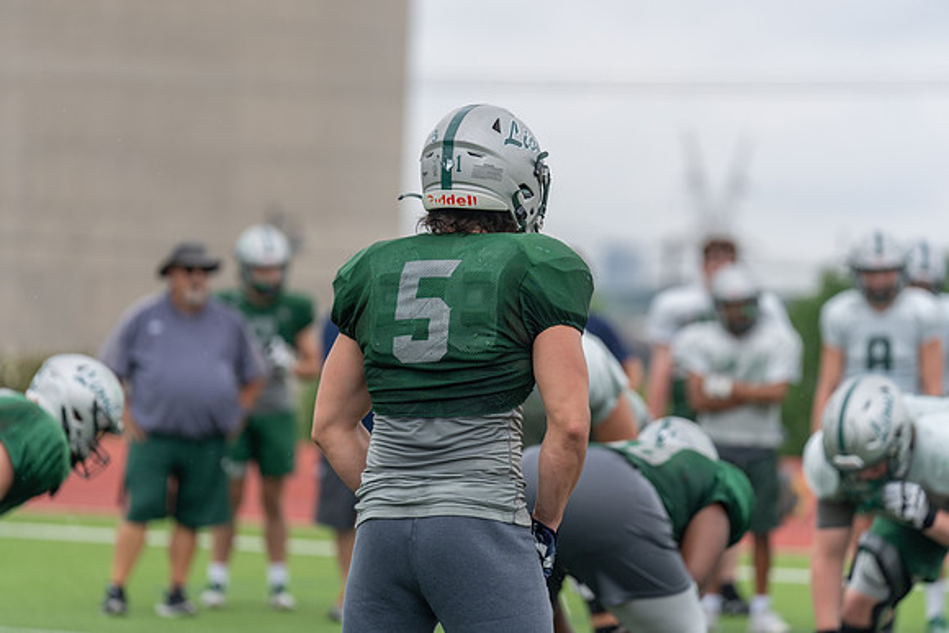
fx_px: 5273
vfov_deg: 6.9
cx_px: 474
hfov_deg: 10.3
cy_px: 316
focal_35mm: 200
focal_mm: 200
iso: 200
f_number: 3.5
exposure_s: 1/1250
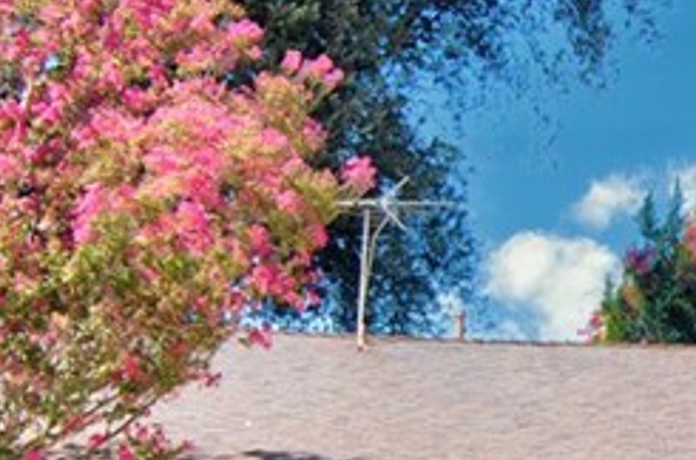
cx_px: 832
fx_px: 2179
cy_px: 372
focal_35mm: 113
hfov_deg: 17.3
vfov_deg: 12.0
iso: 200
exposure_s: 1/640
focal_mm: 18
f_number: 4
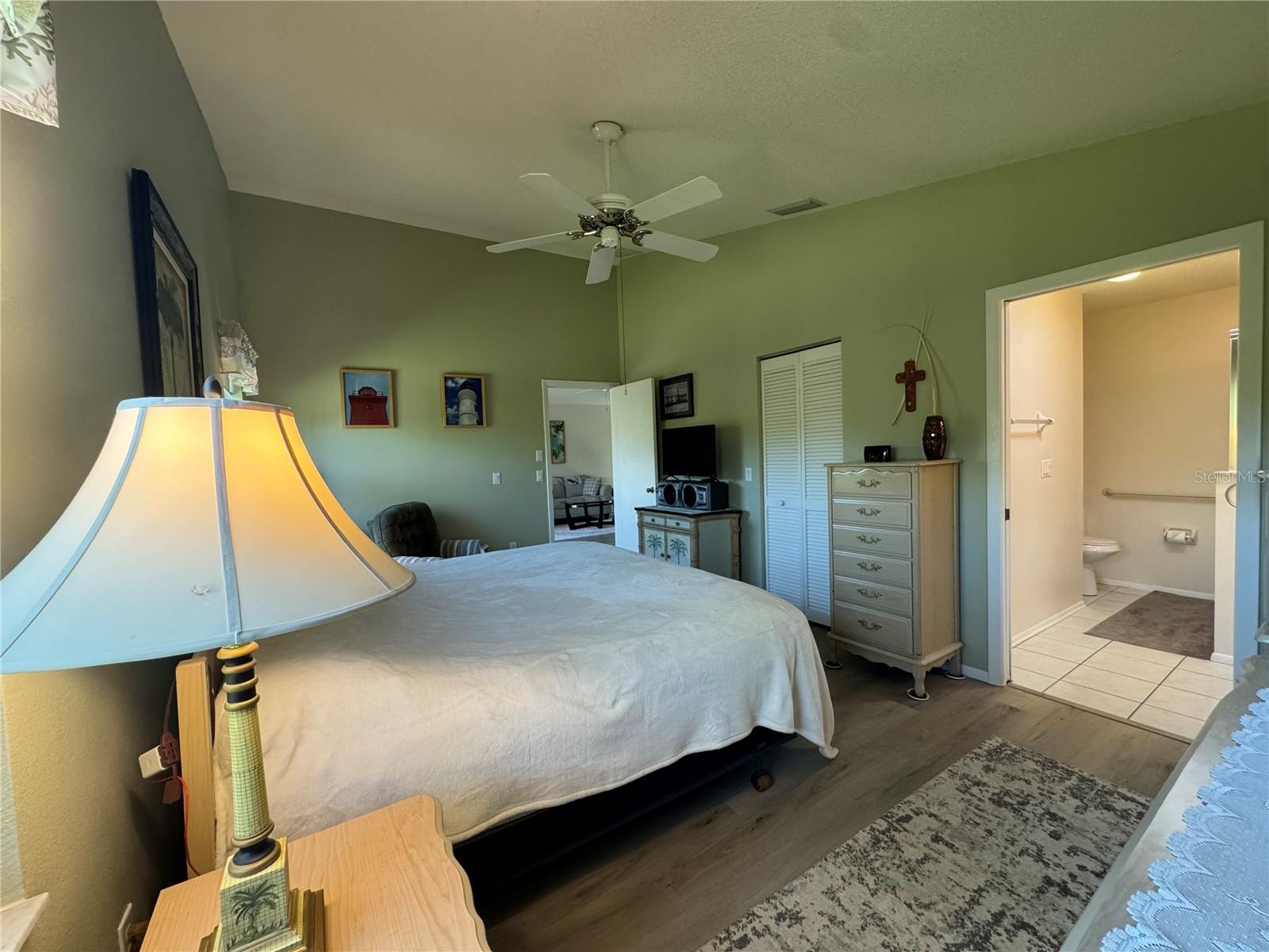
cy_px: 476
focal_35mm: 14
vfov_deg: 85.7
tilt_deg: -2.8
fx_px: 513
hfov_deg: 102.1
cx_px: 634
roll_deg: +1.8
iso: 250
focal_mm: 2.22
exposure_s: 1/120
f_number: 2.2
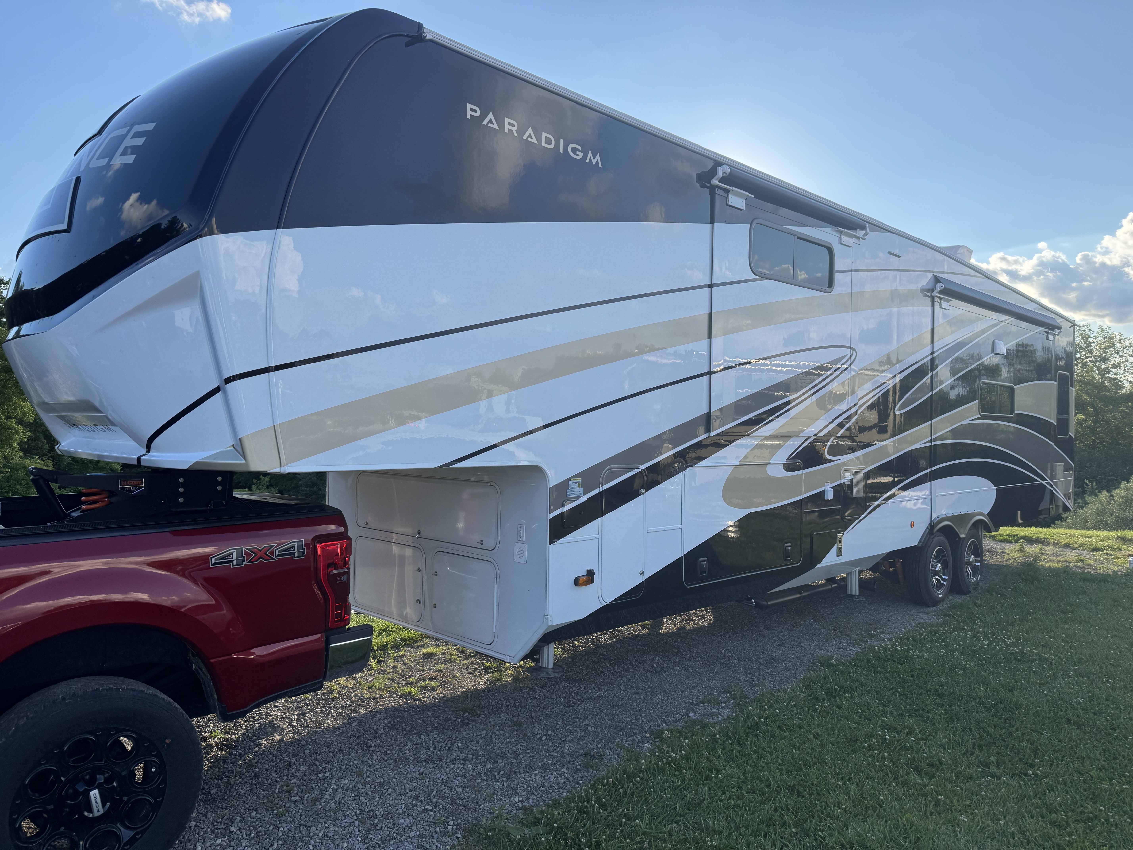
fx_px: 786
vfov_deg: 56.8
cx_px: 566
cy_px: 425
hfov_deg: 71.6
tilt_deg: -0.6
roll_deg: -0.4
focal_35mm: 24
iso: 80
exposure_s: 1/2833
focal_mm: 6.76
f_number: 1.78
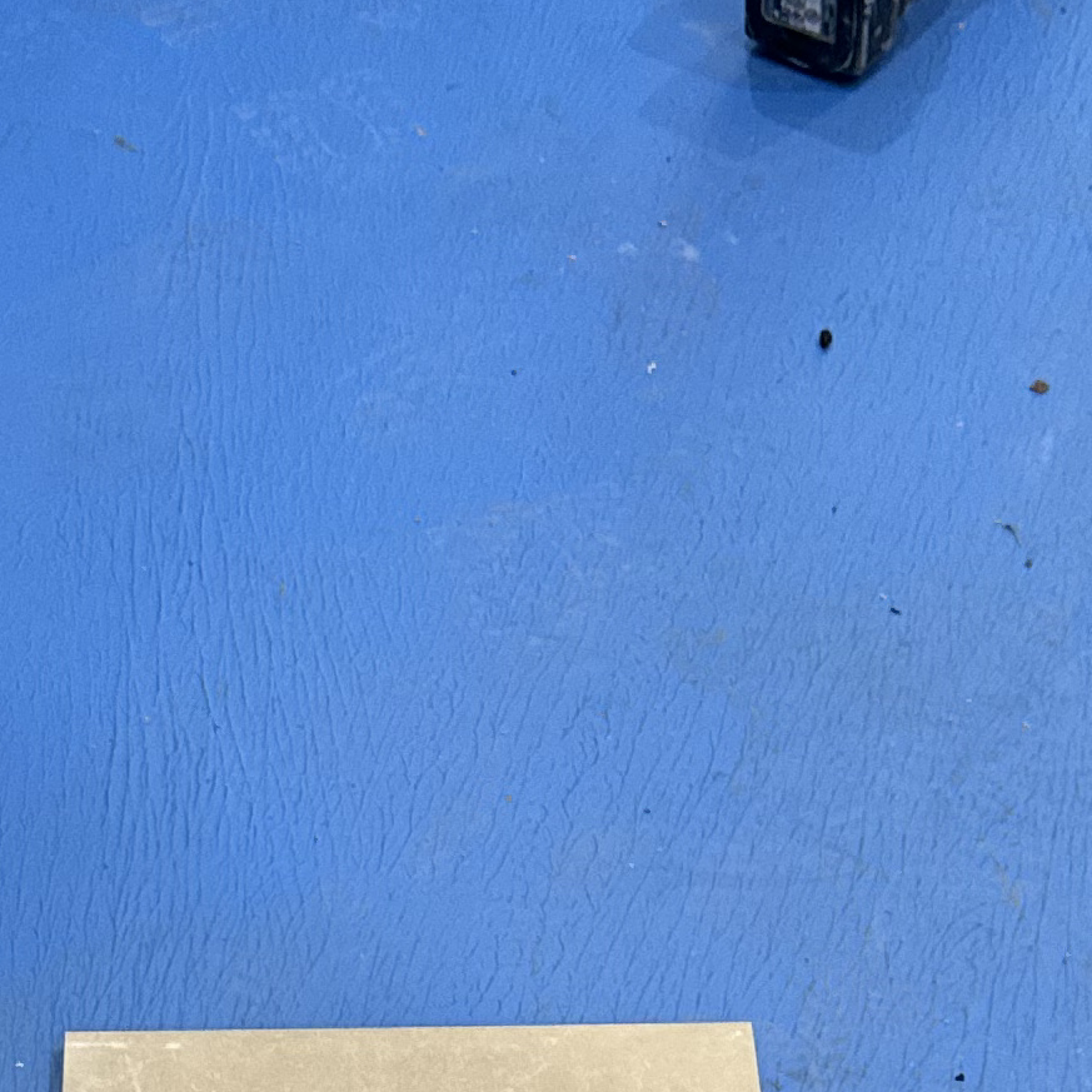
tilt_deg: -52.9
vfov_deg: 16.7
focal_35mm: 98
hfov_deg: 17.7
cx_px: 341
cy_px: 1416
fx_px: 3498
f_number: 1.78
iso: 200
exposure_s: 1/61
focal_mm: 6.76
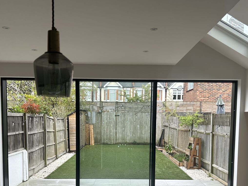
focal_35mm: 41
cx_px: 121
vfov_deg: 34.3
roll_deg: -0.5
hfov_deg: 45.8
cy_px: 142
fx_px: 294
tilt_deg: -5.0
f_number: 1.5
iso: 50
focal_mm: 5.7
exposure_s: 1/471
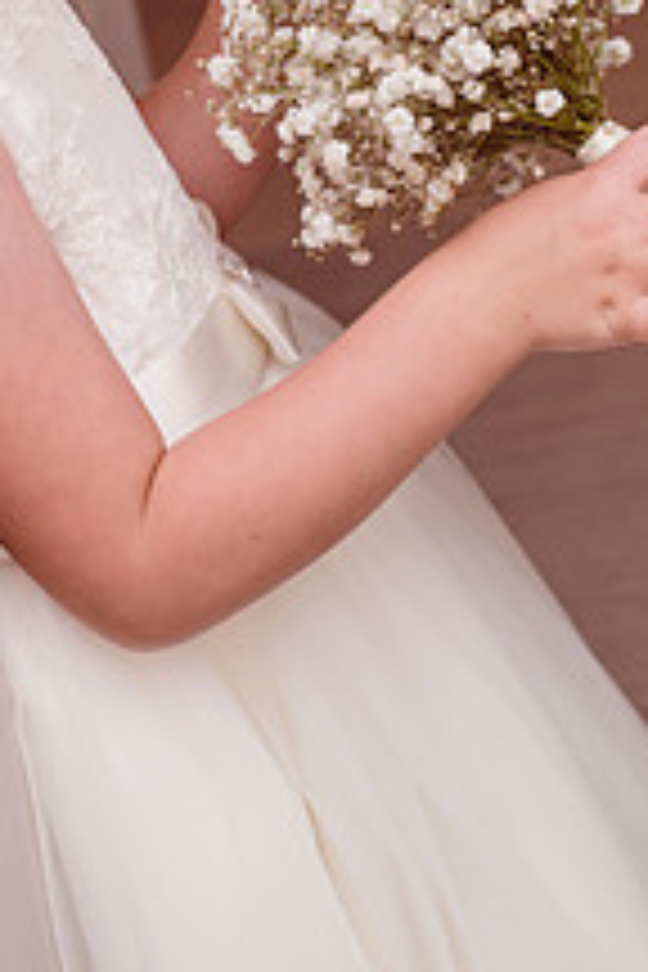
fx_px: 2808
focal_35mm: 104
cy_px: 4
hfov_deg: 13.1
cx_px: 90
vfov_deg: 19.1
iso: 320
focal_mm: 50
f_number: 5.6
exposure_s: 1/60
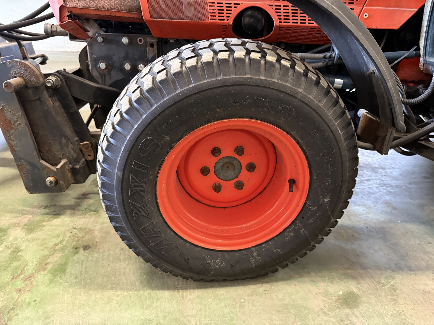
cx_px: 217
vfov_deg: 56.8
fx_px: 301
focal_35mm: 24
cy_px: 162
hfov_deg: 71.6
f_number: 1.78
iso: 640
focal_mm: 6.76
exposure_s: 1/33
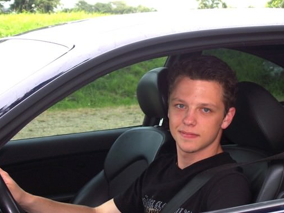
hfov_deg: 21.5
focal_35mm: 91
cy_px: 106
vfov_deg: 16.3
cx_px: 166
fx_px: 747
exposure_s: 1/90
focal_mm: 12.3
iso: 80
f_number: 3.4
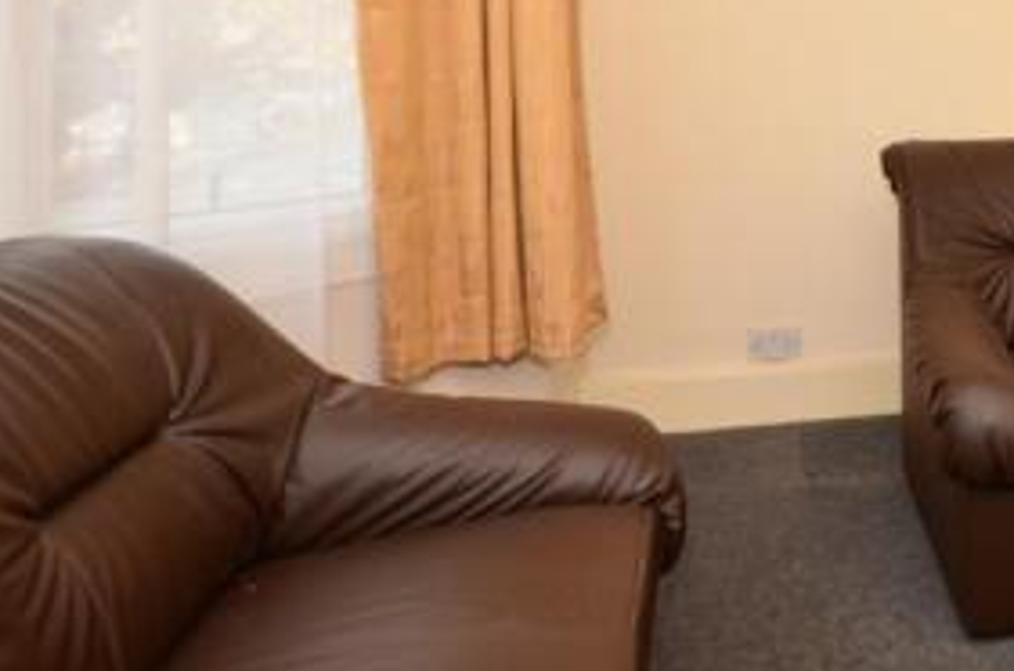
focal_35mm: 35
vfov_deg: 34.6
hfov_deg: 47.8
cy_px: 14
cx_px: 949
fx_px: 984
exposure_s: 1/25
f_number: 10
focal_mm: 10
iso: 400
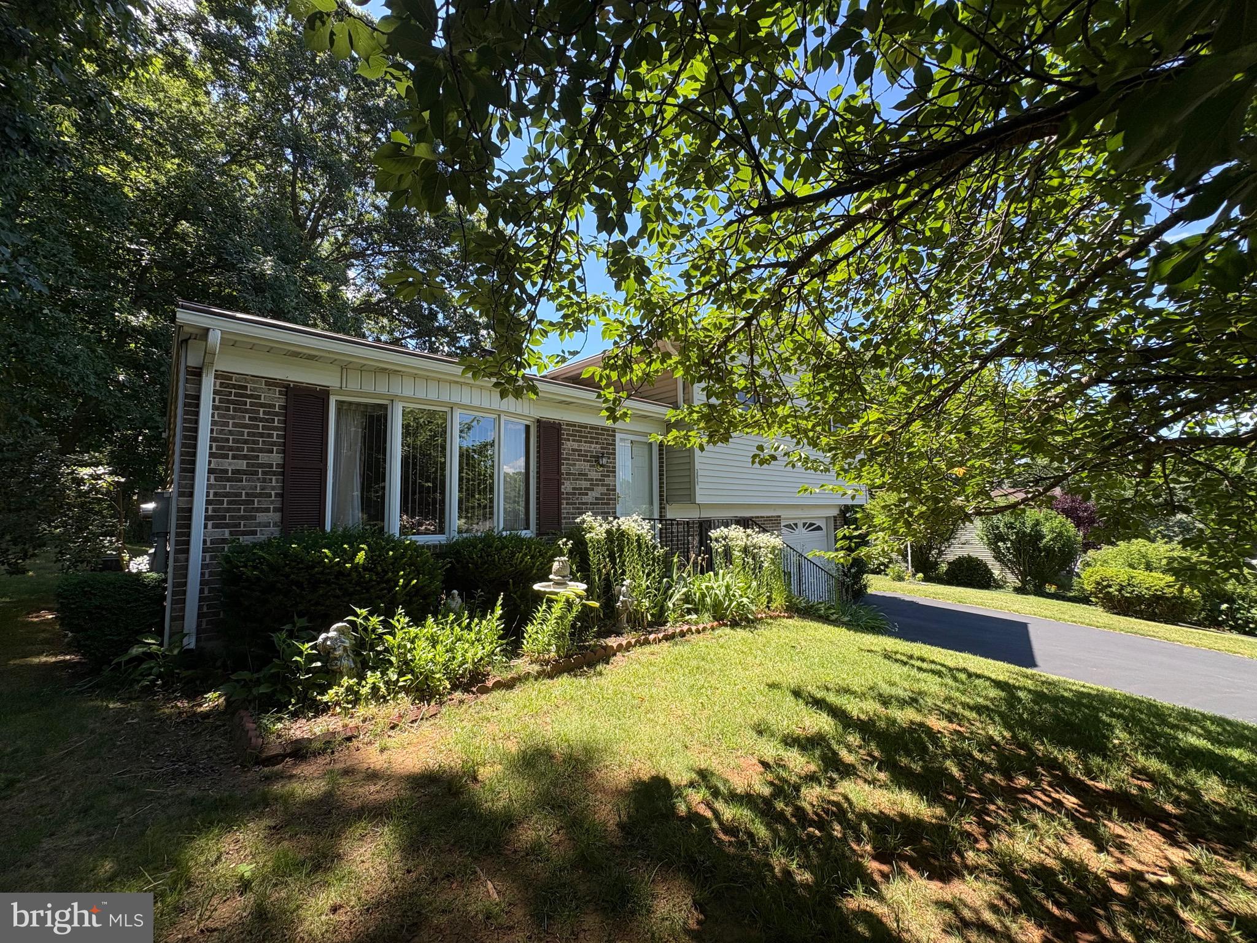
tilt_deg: +4.8
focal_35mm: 14
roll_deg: +1.3
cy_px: 472
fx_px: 508
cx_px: 628
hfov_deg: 102.1
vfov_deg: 85.7
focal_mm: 2.22
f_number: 2.2
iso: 50
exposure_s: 1/467
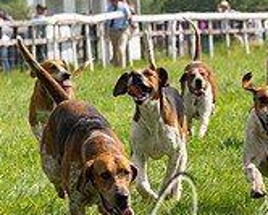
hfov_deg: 3.4
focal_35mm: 560
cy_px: 154
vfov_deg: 2.8
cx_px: 438
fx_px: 4444
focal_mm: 93
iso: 400
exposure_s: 1/3200
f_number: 5
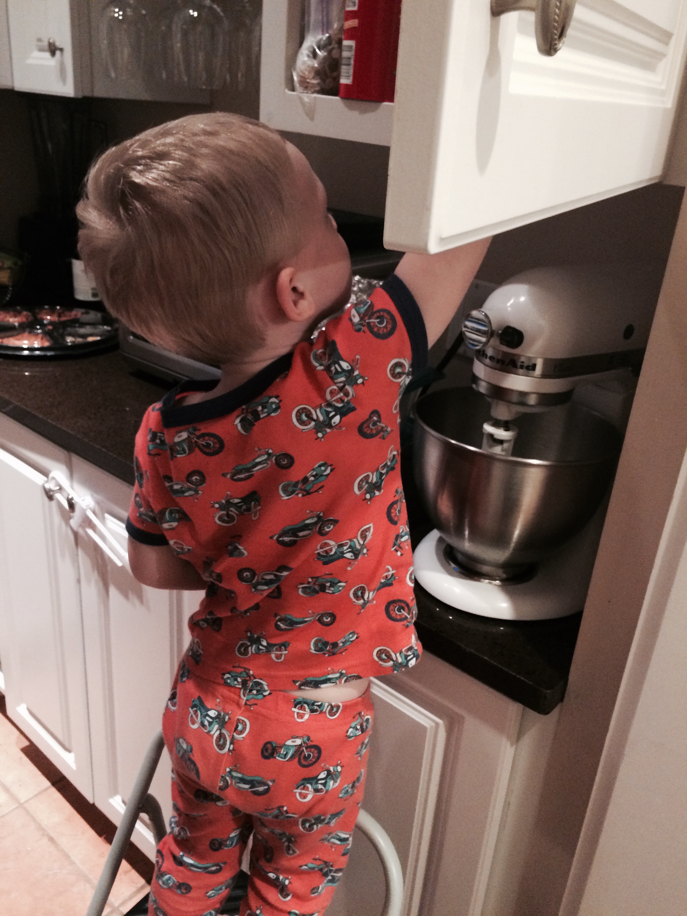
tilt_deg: -25.2
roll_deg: -3.5
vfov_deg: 61.7
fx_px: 767
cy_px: 458
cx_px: 344
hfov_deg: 48.2
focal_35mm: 29
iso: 250
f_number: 2.2
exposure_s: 1/30
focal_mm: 4.15
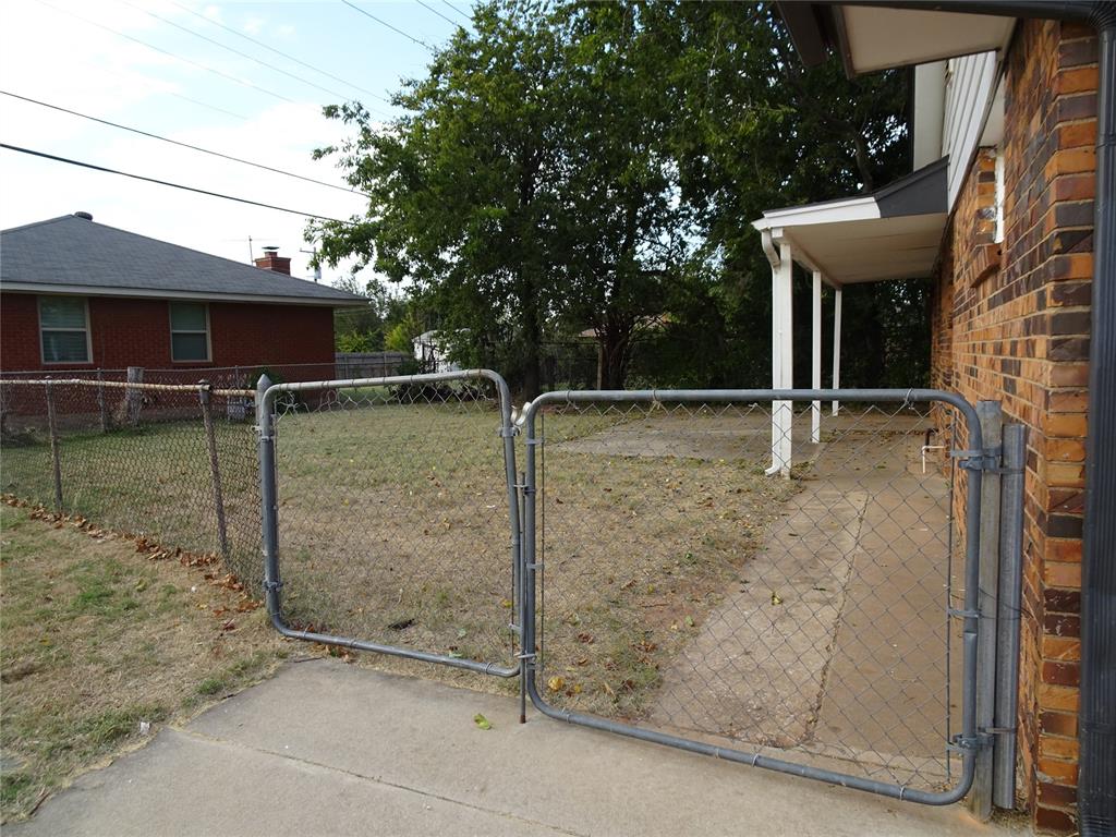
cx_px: 558
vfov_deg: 56.8
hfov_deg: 71.6
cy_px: 418
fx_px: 774
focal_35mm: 24
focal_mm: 4.1
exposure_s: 1/200
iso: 80
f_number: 3.5
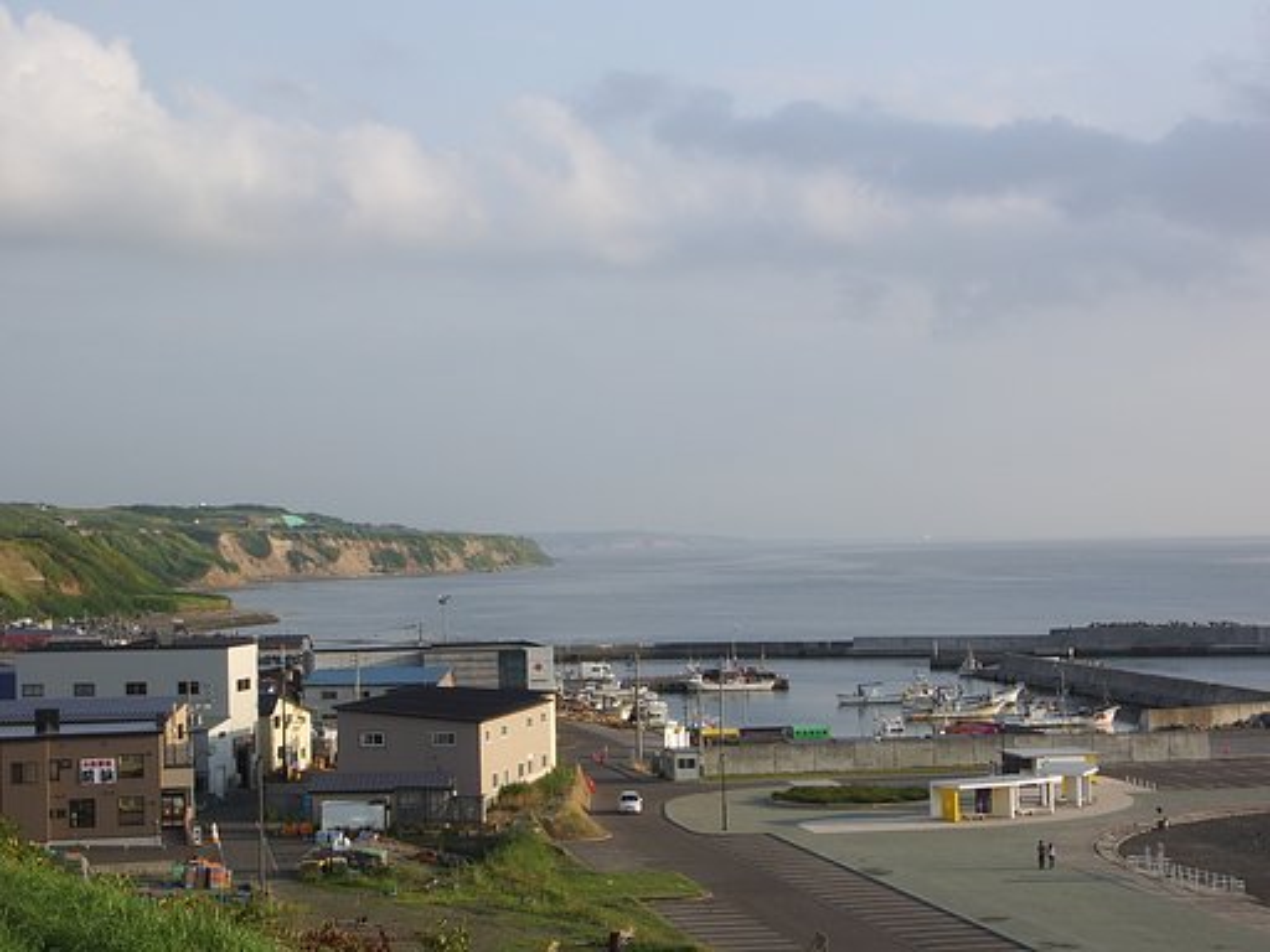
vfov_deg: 19.9
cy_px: 476
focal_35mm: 74
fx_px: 2715
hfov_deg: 26.3
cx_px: 635
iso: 50
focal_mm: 12.2
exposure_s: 1/125
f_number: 6.2
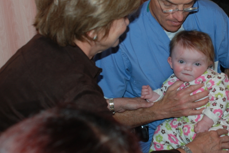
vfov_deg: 18.7
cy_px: 57
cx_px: 169
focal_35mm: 73
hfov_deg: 27.3
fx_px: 465
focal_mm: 28
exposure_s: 1/60
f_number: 4
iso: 200
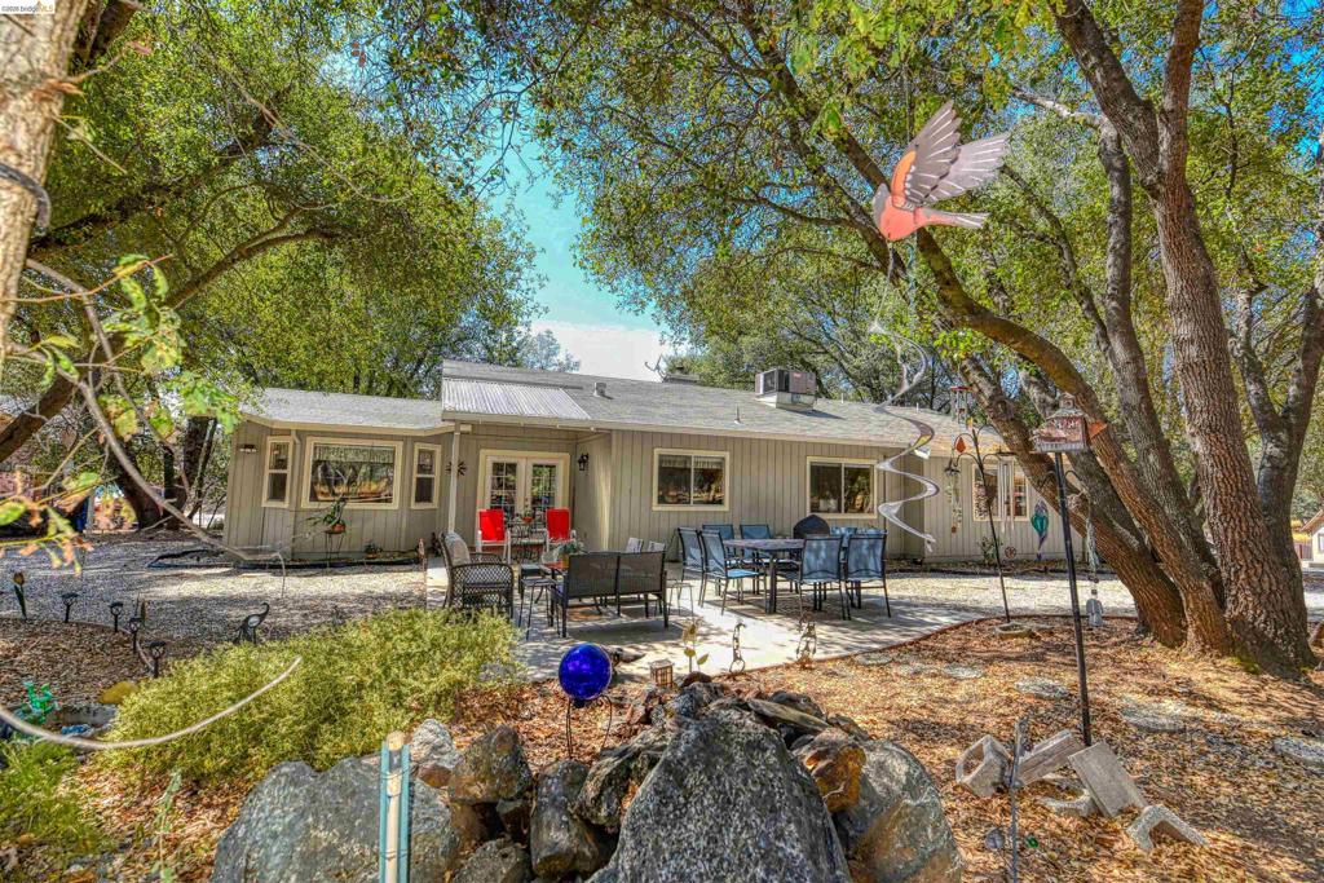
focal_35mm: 15
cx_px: 662
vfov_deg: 77.3
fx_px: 552
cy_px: 442
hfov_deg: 100.4
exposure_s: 1/125
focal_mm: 15
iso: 100
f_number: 5.6
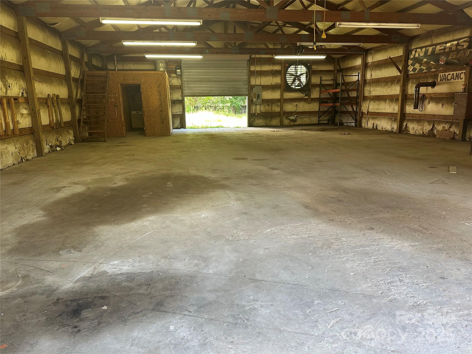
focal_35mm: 24
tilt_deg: -11.7
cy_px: 177
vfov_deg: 56.8
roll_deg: +0.5
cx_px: 236
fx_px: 327
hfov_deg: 71.6
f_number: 1.78
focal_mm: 6.86
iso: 160
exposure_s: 1/120
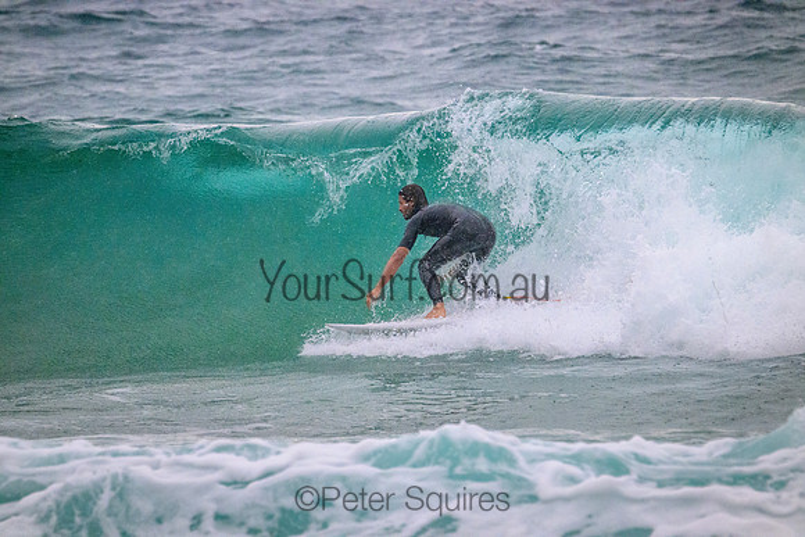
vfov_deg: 2.3
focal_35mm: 600
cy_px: 268
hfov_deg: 3.4
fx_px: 13419
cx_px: 402
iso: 7200
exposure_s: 1/2000
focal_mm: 600
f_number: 11
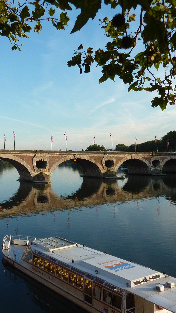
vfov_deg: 52.8
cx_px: 32
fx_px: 315
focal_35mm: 38
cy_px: 160
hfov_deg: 30.3
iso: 80
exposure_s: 1/250
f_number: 4
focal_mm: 4.1
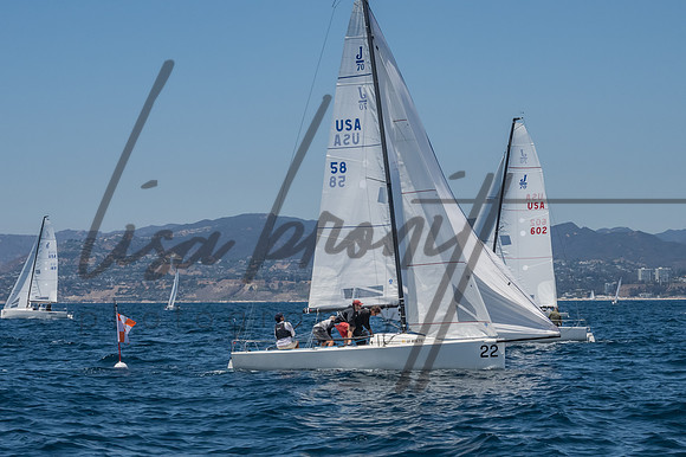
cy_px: 228
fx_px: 2000
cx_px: 343
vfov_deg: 13.0
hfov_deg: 19.5
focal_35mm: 105
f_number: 14
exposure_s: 1/1250
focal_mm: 70
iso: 640
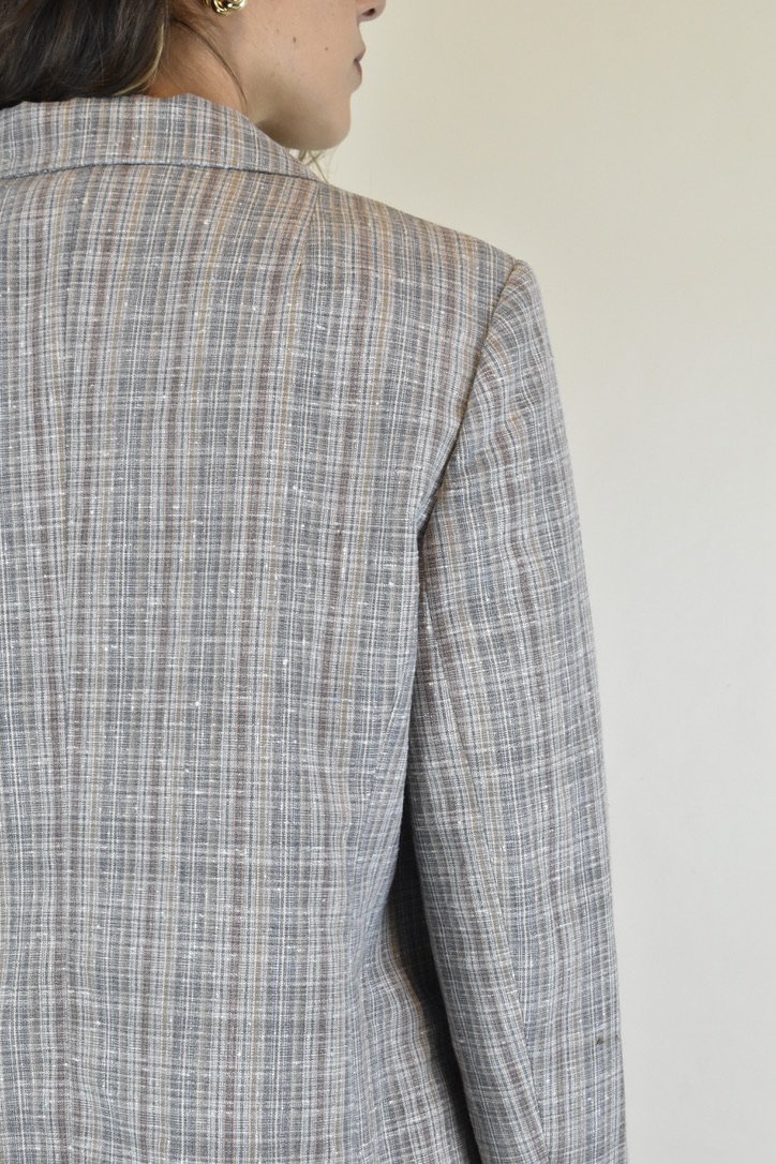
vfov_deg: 29.9
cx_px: 388
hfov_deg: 20.2
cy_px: 582
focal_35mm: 68
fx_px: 2182
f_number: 13
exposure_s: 1/50
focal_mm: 45
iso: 1600
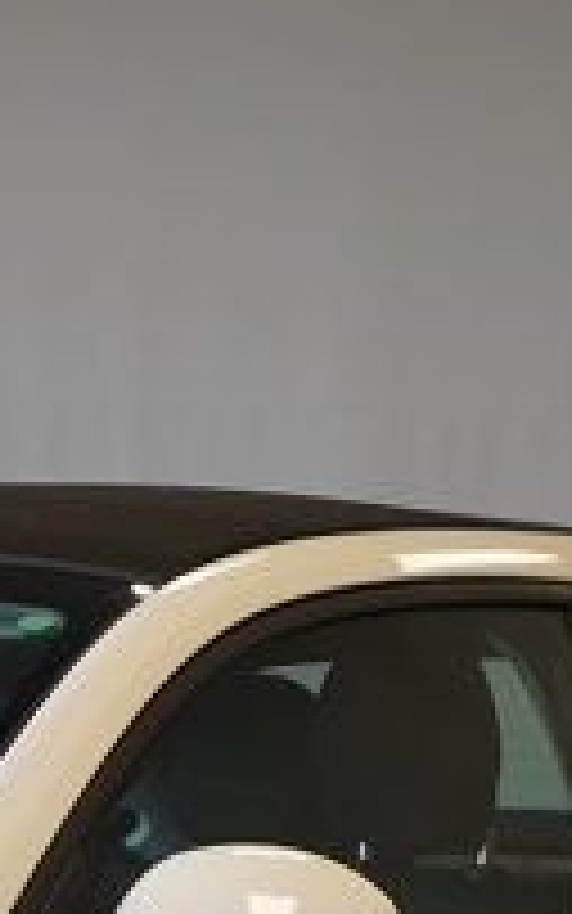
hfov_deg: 4.2
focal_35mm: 314
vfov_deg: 6.7
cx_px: -54
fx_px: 7826
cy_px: 982
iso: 800
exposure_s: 1/160
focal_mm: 52
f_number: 5
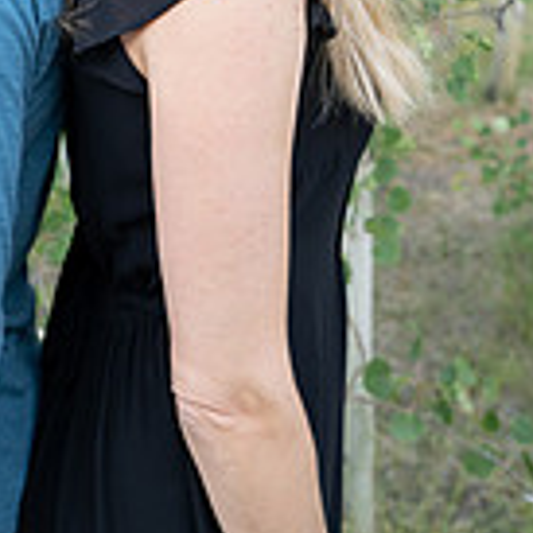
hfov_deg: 25.0
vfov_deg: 23.7
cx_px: 66
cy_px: -86
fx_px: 1167
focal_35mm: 67
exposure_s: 1/160
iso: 320
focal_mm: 24
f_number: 3.5
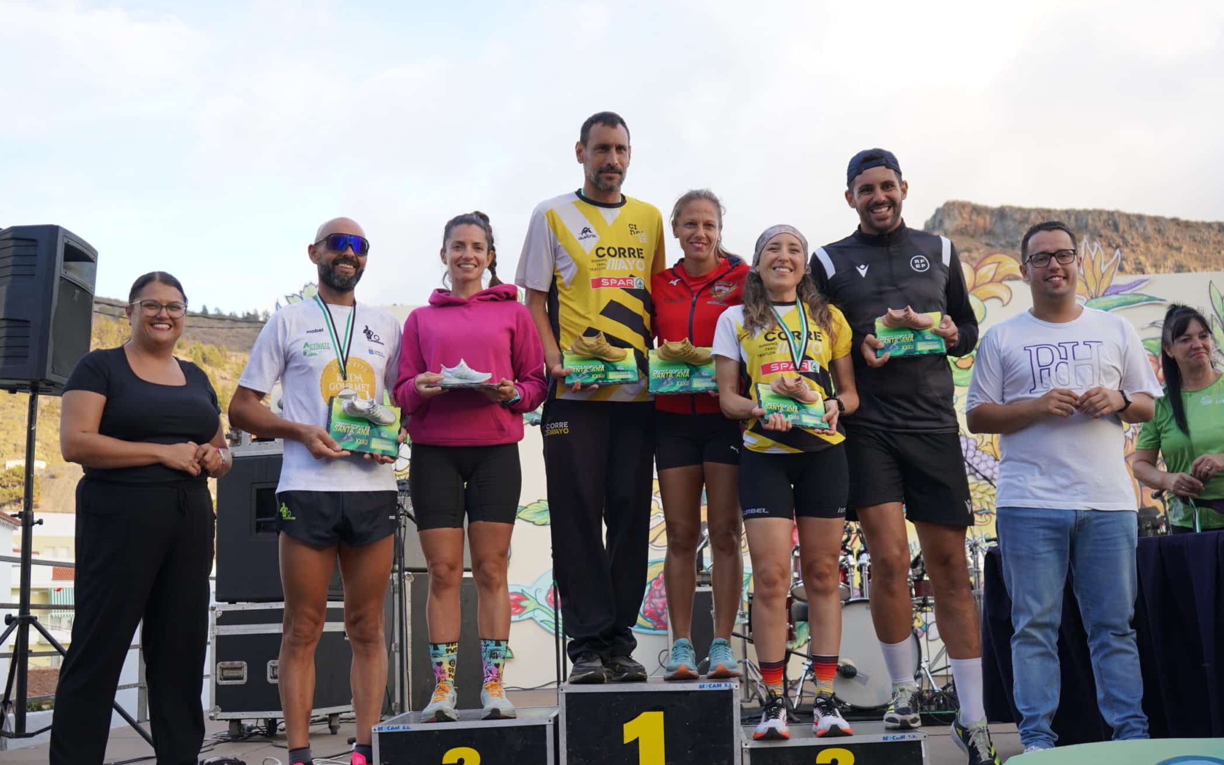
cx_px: 615
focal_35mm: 41
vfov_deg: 31.2
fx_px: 1368
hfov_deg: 48.2
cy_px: 403
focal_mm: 40
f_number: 4
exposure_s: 1/160
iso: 200
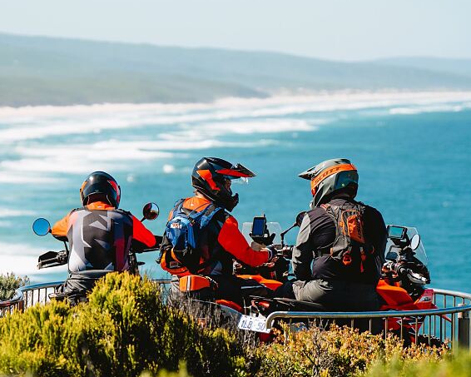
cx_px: 180
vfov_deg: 7.5
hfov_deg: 9.3
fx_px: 2886
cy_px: 195
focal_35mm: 207
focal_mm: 104
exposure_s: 1/3200
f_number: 2.8
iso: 200
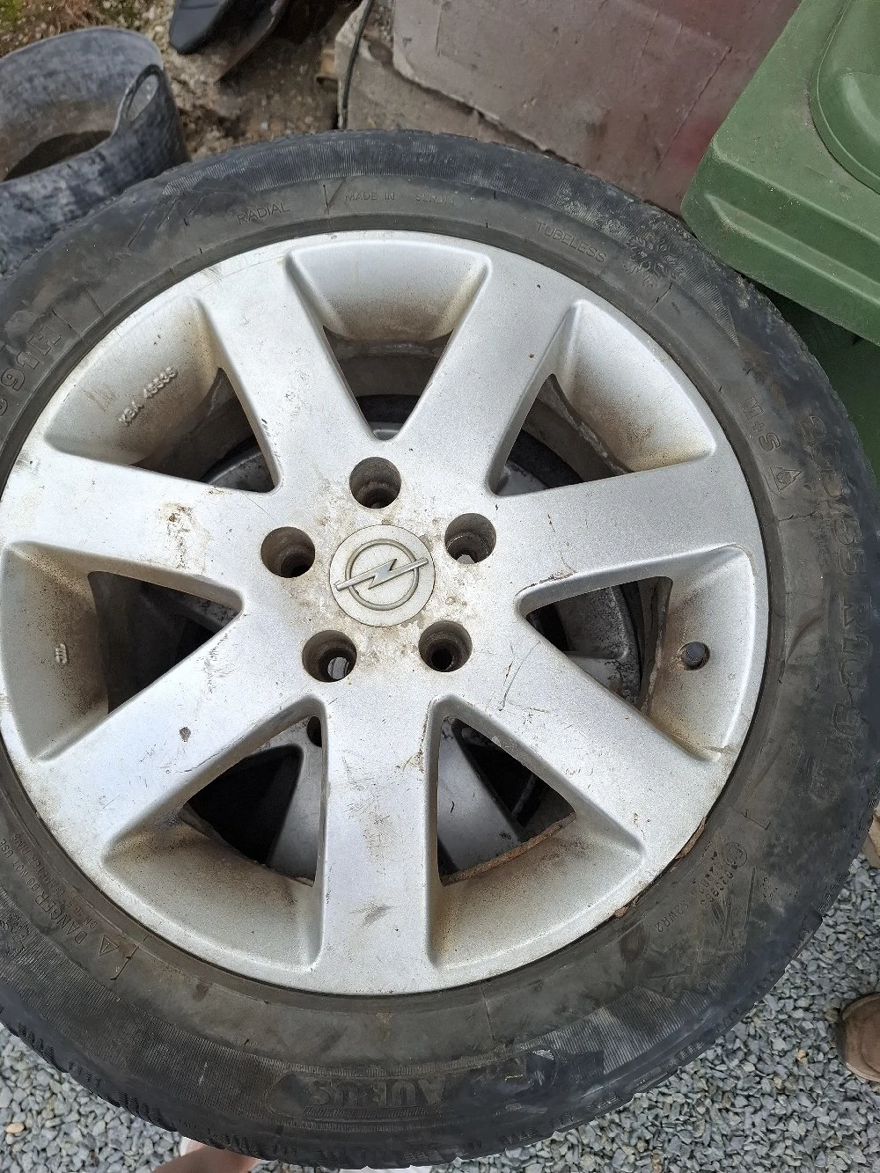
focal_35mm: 23
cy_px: 586
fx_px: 779
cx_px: 440
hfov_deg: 58.9
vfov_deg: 73.9
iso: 50
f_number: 1.8
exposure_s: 1/833
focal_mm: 5.54
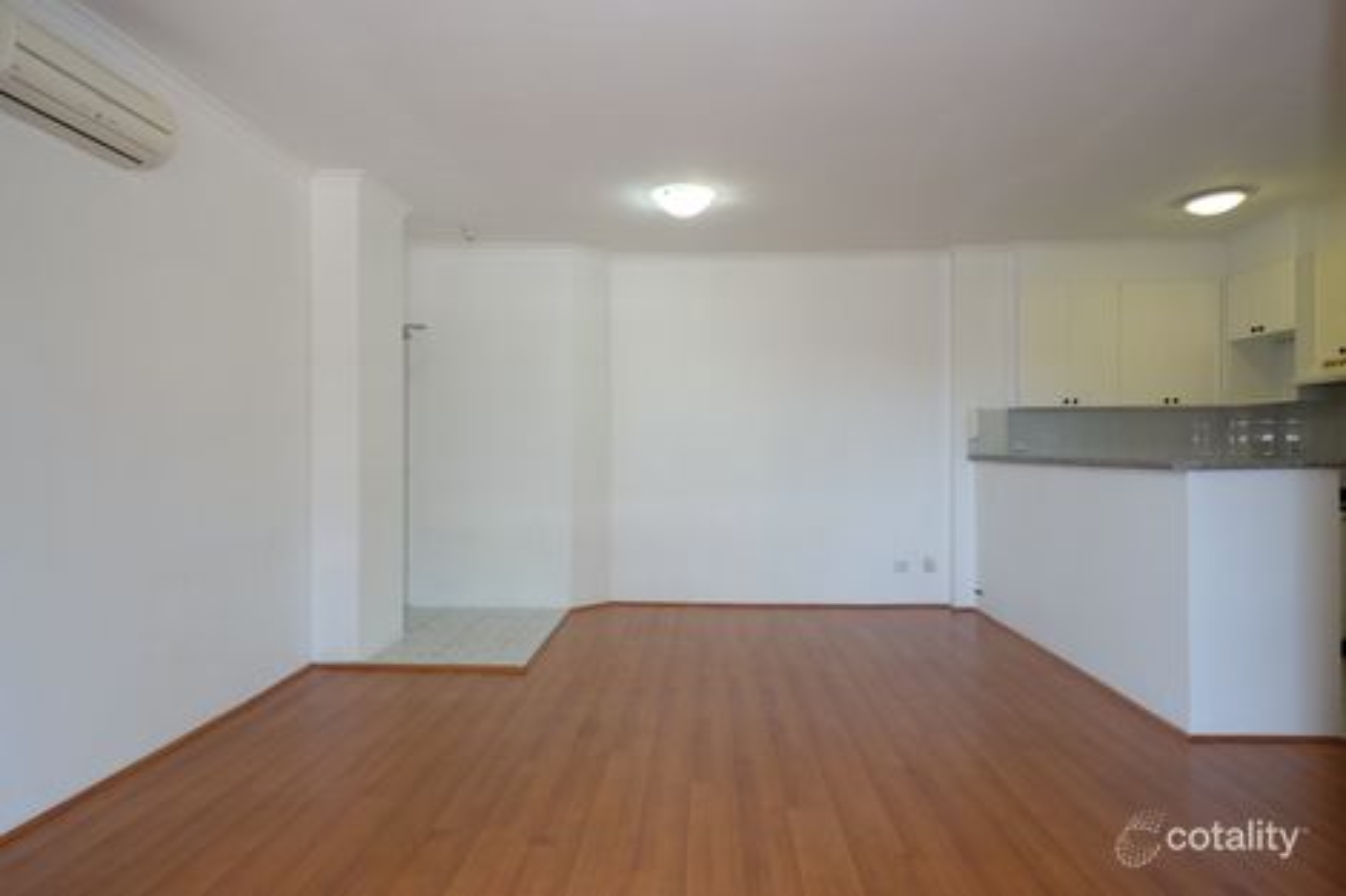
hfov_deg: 86.9
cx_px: 673
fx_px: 710
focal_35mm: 19
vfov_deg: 64.5
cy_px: 448
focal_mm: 12.6
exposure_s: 1/50
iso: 800
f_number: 4
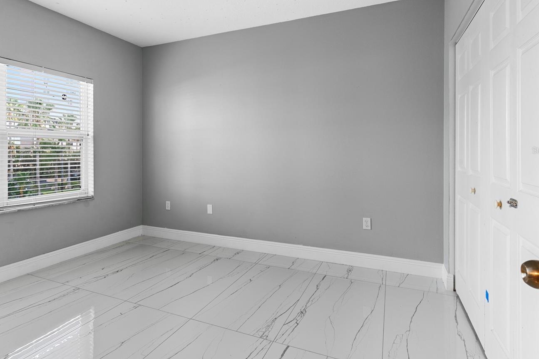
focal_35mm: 21
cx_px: 236
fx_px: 314
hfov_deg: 80.9
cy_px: 150
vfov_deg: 59.2
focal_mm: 17
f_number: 9
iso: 400
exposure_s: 1/5
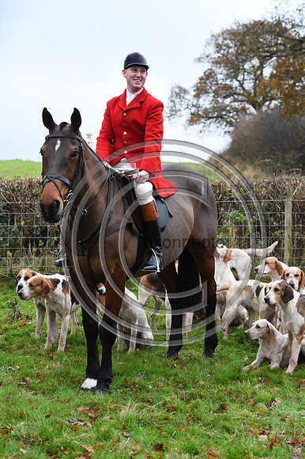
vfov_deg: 22.2
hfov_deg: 14.8
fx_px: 1170
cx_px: 152
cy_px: 230
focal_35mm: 92
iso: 3200
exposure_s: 1/1000
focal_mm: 92
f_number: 5.6
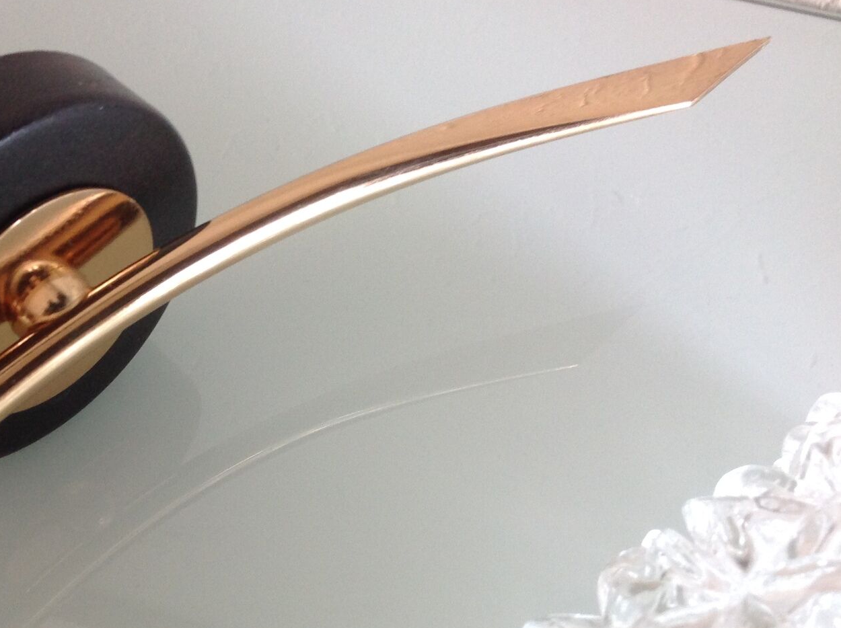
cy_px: 430
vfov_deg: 25.9
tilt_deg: -60.5
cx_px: 196
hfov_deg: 33.6
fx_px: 1359
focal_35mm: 56
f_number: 2.4
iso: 100
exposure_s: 1/15
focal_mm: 4.28
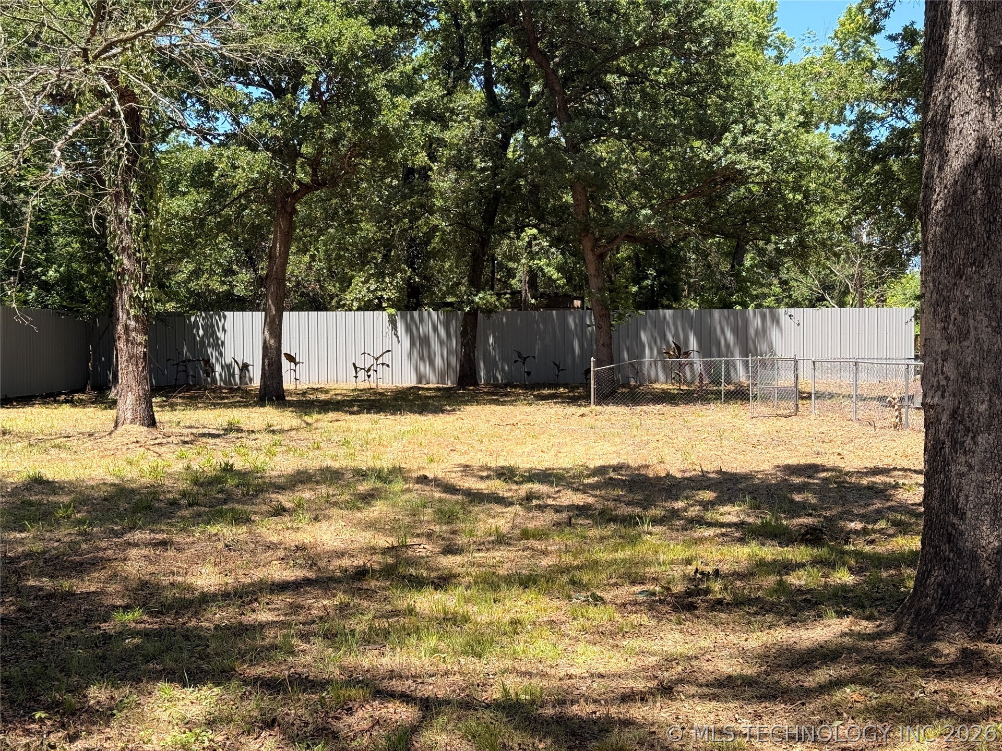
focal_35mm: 48
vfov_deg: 30.3
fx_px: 1389
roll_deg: +0.3
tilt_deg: -1.4
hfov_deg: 39.7
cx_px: 501
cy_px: 376
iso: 80
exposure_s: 1/1980
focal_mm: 6.76
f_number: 1.78
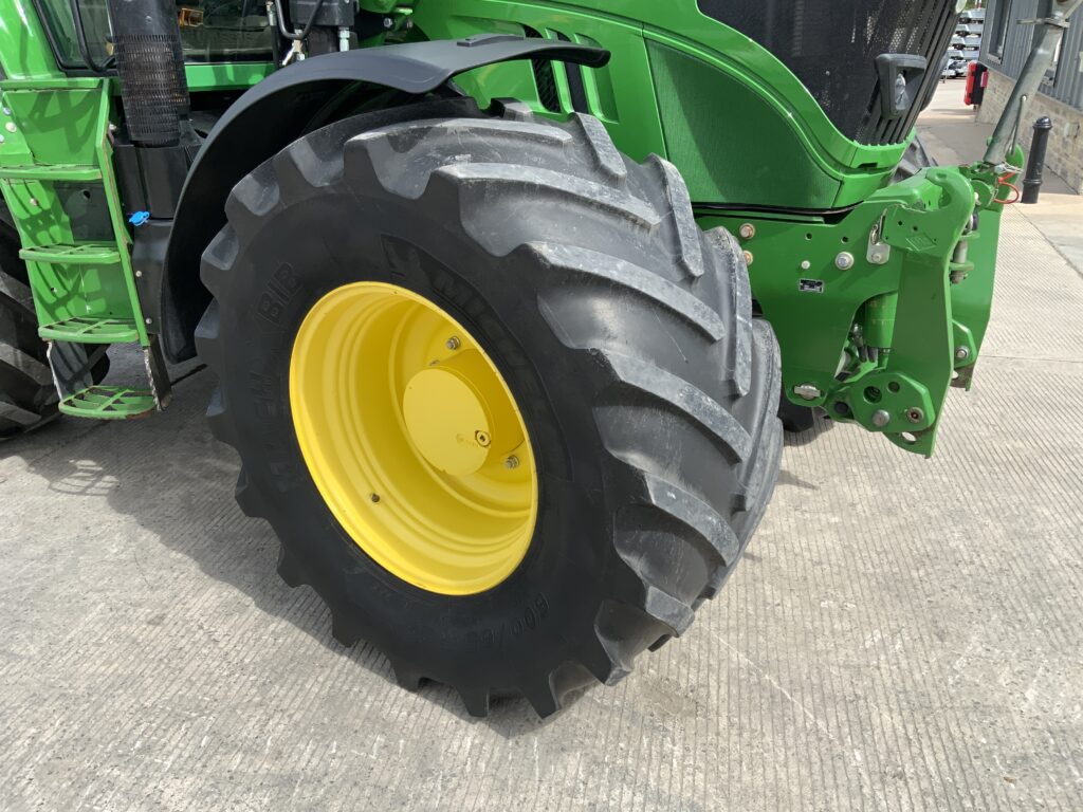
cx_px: 542
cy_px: 406
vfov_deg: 48.2
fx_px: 907
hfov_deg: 61.7
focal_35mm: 29
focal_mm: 3
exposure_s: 1/781
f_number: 1.8
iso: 16
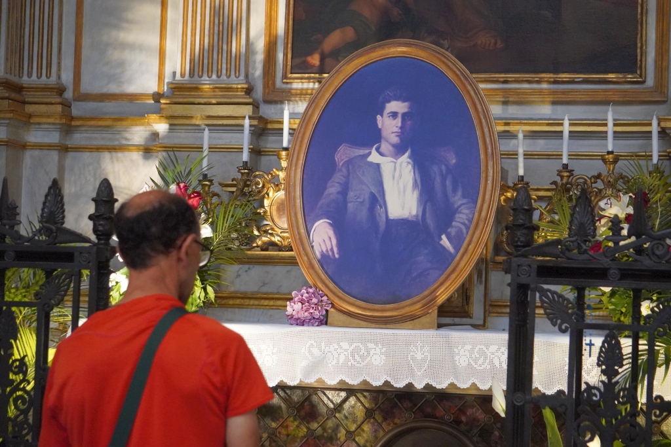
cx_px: 336
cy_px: 224
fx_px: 1538
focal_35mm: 82
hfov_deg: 24.6
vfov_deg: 16.6
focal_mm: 55
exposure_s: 1/160
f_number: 4.5
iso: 5000
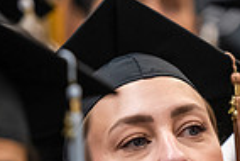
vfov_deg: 2.0
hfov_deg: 3.0
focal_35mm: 695
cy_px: 189
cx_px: 210
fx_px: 4638
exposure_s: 1/200
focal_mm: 170
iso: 3200
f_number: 3.2
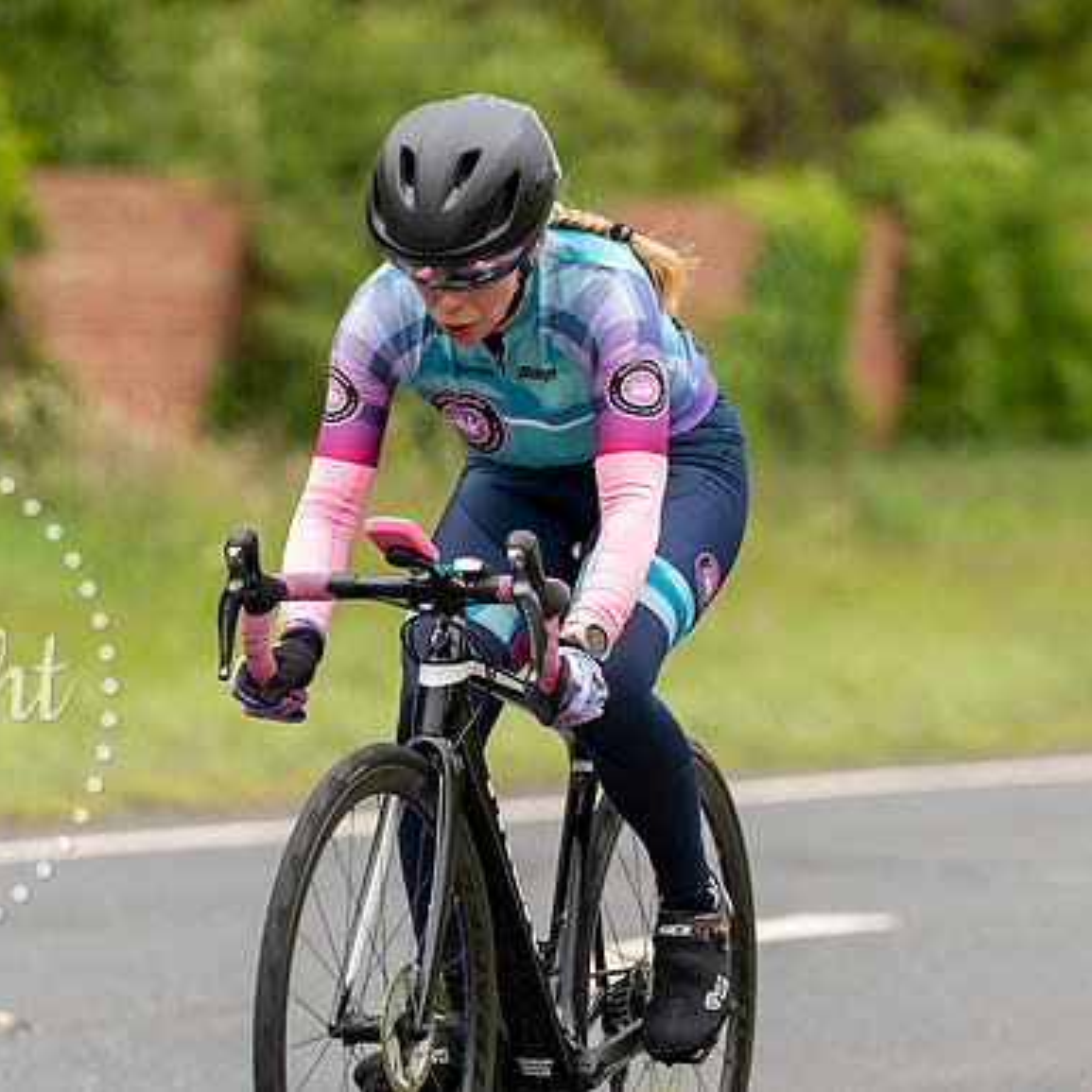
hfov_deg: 4.9
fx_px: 12706
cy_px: 271
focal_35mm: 356
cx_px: 705
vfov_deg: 4.9
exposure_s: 1/1000
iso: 500
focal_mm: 185
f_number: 3.5
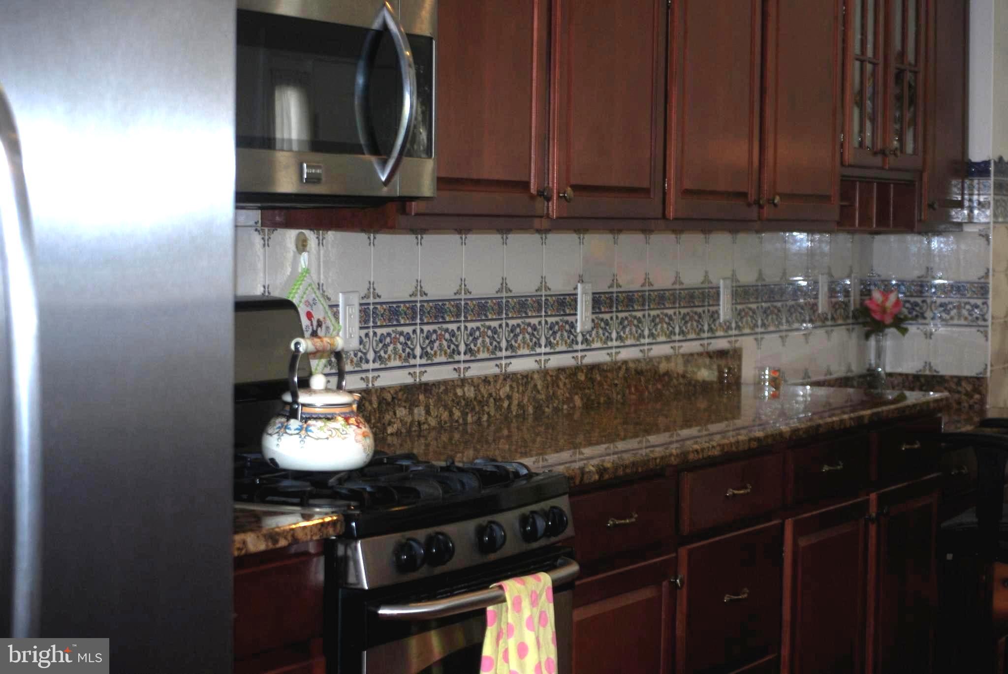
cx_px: 504
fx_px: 2312
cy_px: 337
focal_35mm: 82
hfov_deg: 24.6
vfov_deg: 16.6
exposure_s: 1/60
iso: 200
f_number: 4
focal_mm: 55
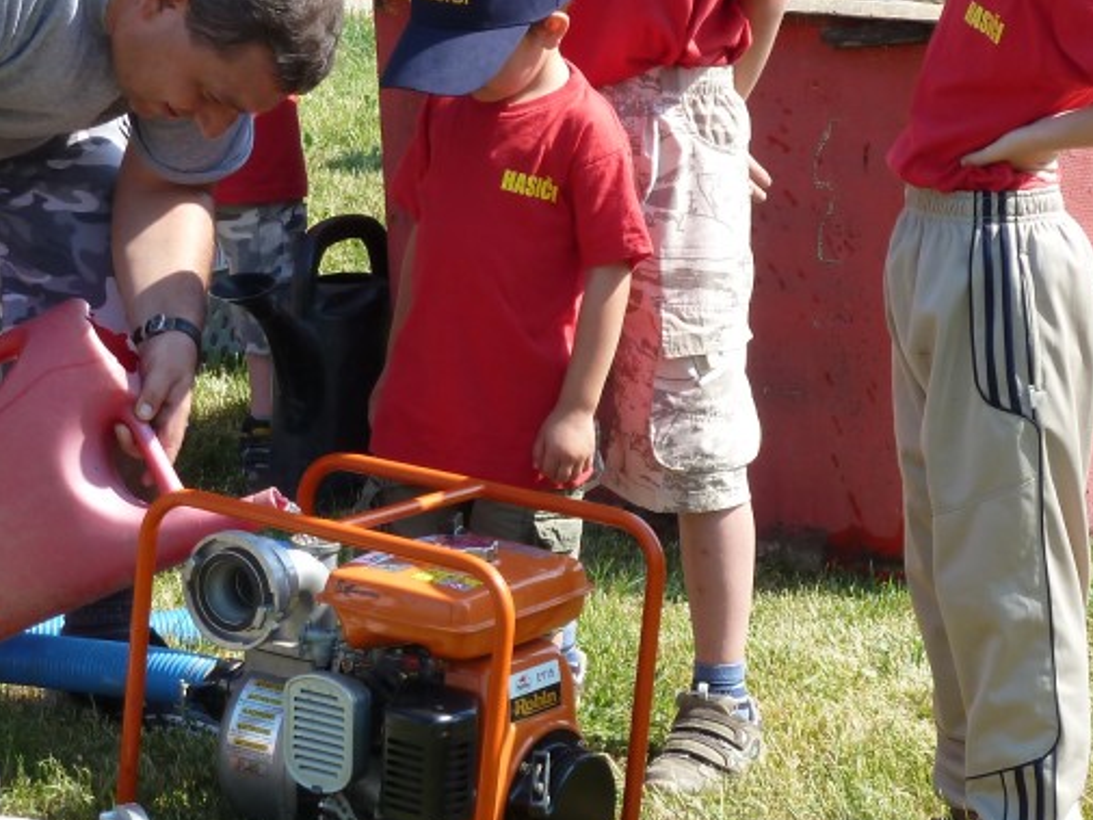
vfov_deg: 10.1
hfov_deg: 13.5
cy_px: 190
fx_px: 4611
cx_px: 377
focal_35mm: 146
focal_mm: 11.9
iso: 80
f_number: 4.1
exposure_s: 1/200
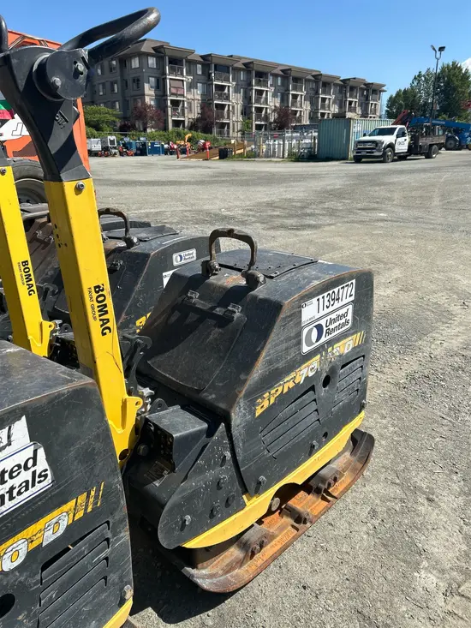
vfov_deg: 67.3
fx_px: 472
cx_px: 236
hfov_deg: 53.1
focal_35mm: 26
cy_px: 314
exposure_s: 1/3704
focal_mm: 5.7
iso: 50
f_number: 1.5
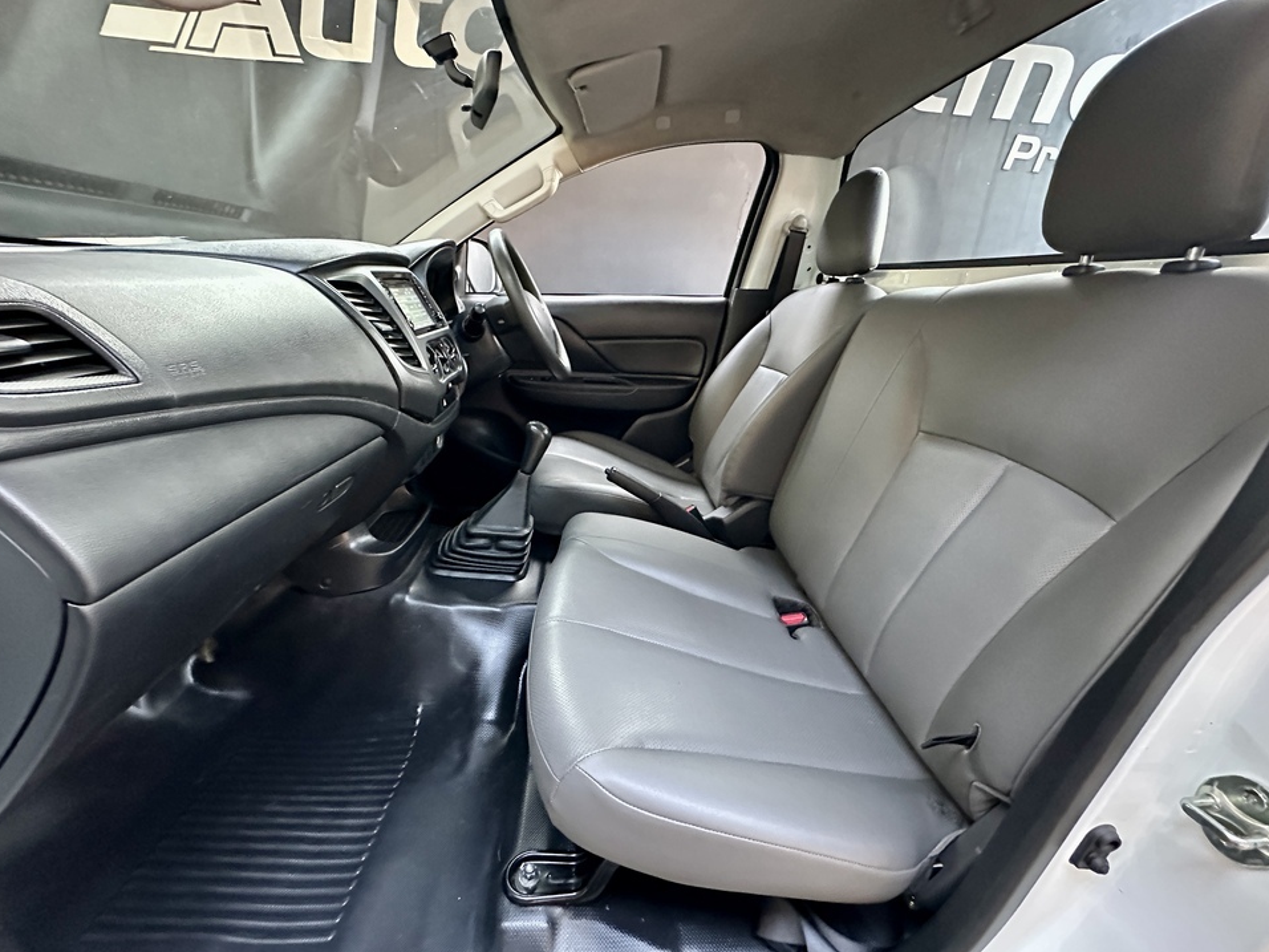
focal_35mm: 15
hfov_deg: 98.2
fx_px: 550
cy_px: 489
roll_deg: -4.4
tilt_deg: -19.1
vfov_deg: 81.7
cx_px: 620
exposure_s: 1/51
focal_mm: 2.22
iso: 1250
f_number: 2.2
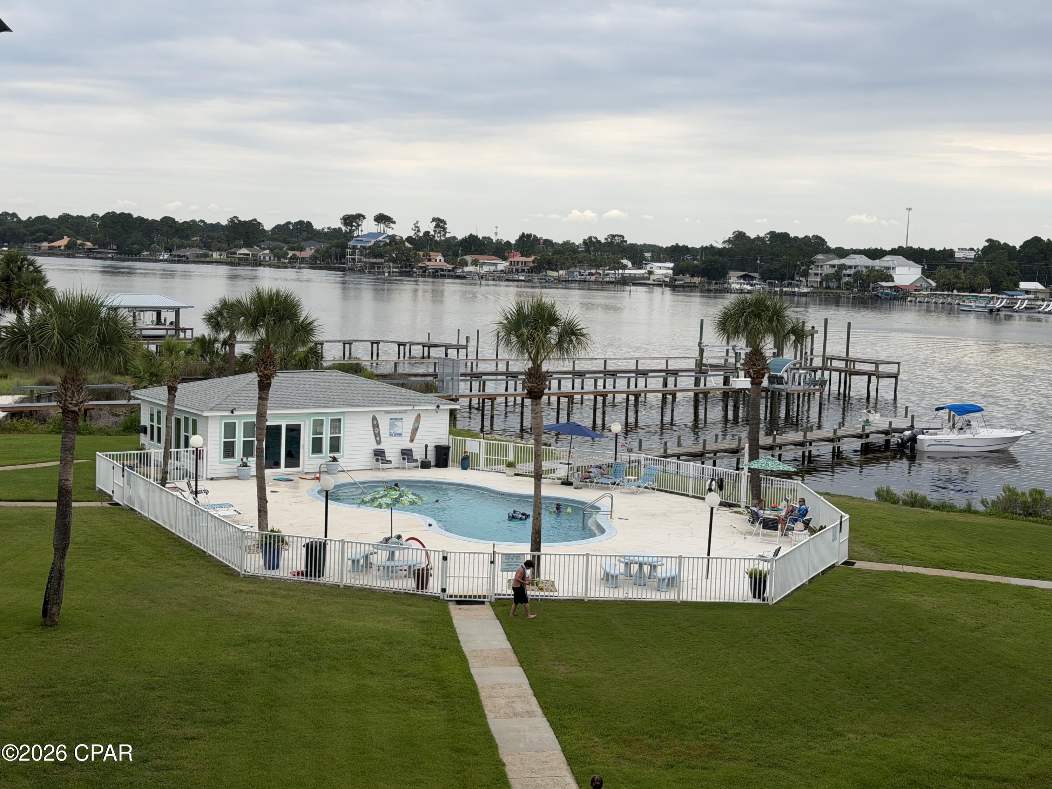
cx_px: 526
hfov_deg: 39.7
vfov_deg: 30.3
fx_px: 1459
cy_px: 394
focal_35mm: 48
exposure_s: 1/3096
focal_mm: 6.76
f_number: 1.78
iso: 64
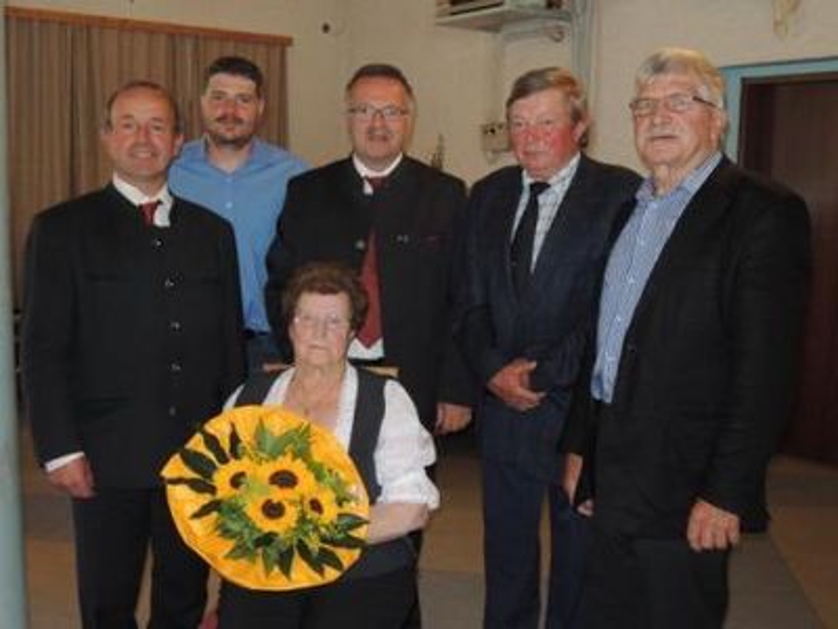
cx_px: 419
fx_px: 968
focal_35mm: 40
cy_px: 314
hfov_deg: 46.8
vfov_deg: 36.0
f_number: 3.3
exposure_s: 1/30
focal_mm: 7.2
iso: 280
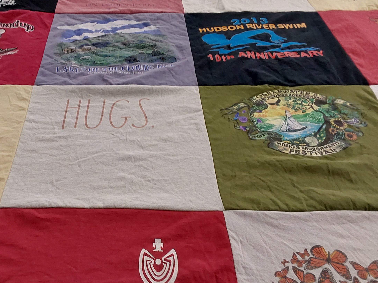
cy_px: 153
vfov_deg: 34.3
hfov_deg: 44.2
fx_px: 459
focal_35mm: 42
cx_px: 129
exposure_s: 1/60
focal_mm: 2.91
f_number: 1.9
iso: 80
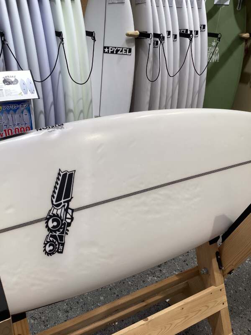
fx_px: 300
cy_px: 168
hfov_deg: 45.4
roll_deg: -3.6
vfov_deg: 58.4
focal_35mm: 31
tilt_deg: -25.7
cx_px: 126
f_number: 2.4
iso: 50
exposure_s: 1/60
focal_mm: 3.3
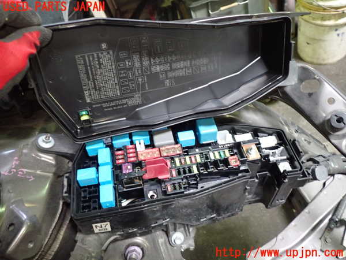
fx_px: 300
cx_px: 173
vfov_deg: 46.8
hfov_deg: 60.0
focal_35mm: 30
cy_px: 130
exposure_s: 1/30
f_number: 2.3
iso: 640
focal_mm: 5.4
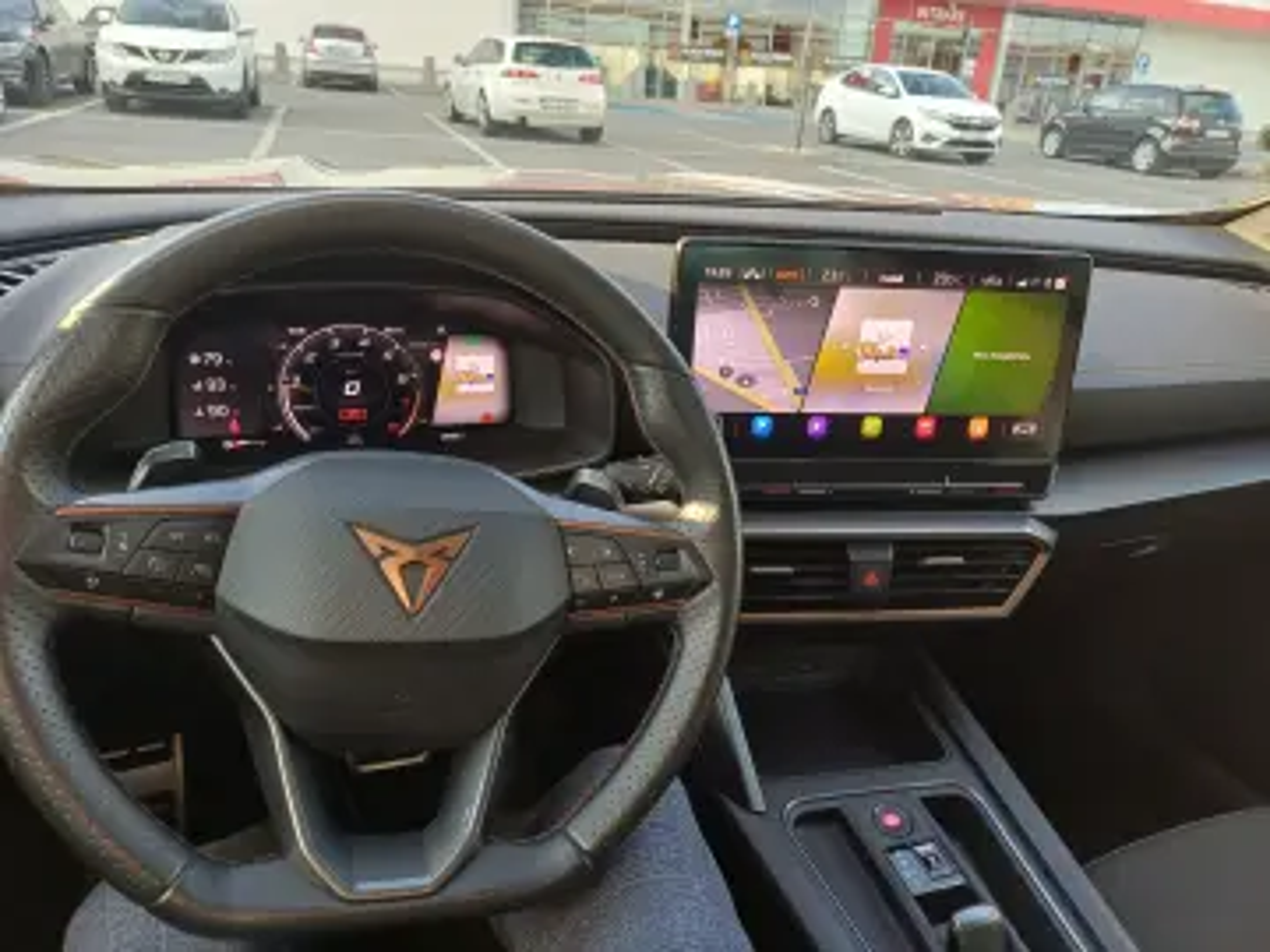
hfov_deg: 69.4
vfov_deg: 54.9
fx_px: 917
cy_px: 476
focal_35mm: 25
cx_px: 635
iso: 80
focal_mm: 4.65
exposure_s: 1/100
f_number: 1.8
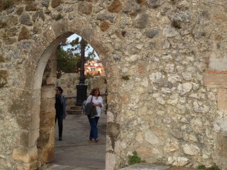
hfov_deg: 24.7
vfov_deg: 18.3
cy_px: 10
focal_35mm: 79
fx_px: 518
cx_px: 127
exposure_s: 1/511
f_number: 2.4
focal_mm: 4.12
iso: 50
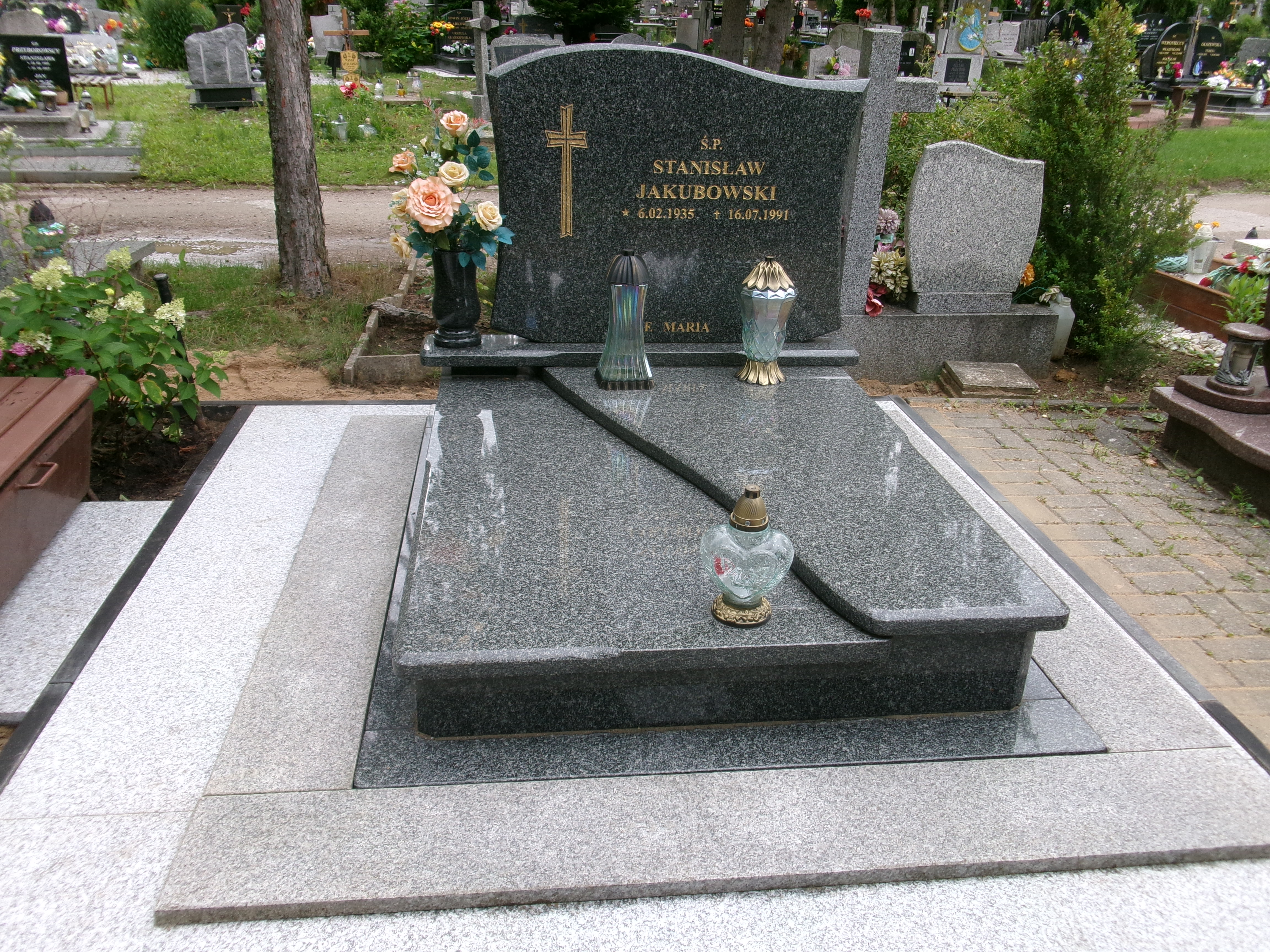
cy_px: 476
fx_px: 1027
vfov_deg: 49.7
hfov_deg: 63.4
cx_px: 635
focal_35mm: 28
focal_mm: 5.1
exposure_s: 1/100
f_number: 3.9
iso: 100
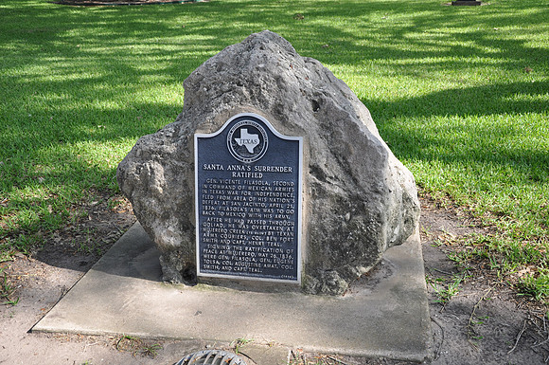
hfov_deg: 46.5
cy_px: 182
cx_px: 274
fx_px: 640
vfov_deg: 31.8
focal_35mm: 42
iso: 200
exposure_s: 1/125
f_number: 5.6
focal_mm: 28
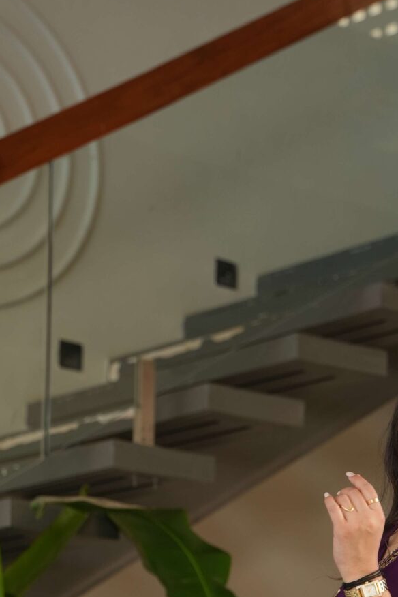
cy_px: 699
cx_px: 429
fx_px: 2495
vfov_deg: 13.3
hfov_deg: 9.0
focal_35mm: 150
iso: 320
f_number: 3.2
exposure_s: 1/200
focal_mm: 51.5
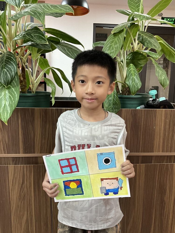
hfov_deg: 48.2
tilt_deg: -9.1
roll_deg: -1.3
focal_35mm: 29
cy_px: 116
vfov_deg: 61.7
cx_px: 88
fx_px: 195
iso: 125
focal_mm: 3
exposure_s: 1/60
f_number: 1.8
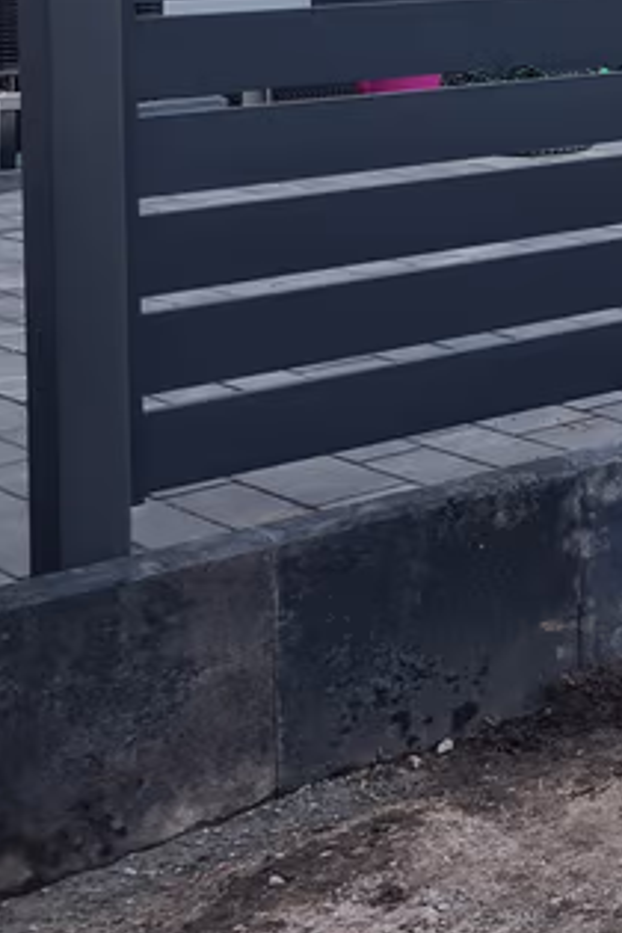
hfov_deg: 12.4
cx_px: 1463
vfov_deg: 22.0
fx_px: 2280
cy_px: -68
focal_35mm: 88
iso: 80
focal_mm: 5.4
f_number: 1.8
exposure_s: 1/50
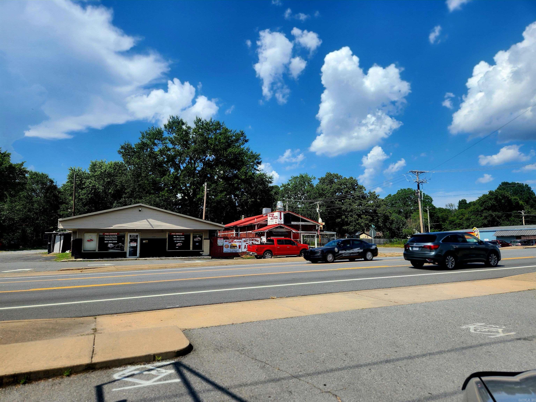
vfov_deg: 58.9
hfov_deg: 73.9
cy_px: 201
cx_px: 268
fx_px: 356
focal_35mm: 23
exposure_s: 1/2500
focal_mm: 5.4
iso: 20
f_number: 1.8
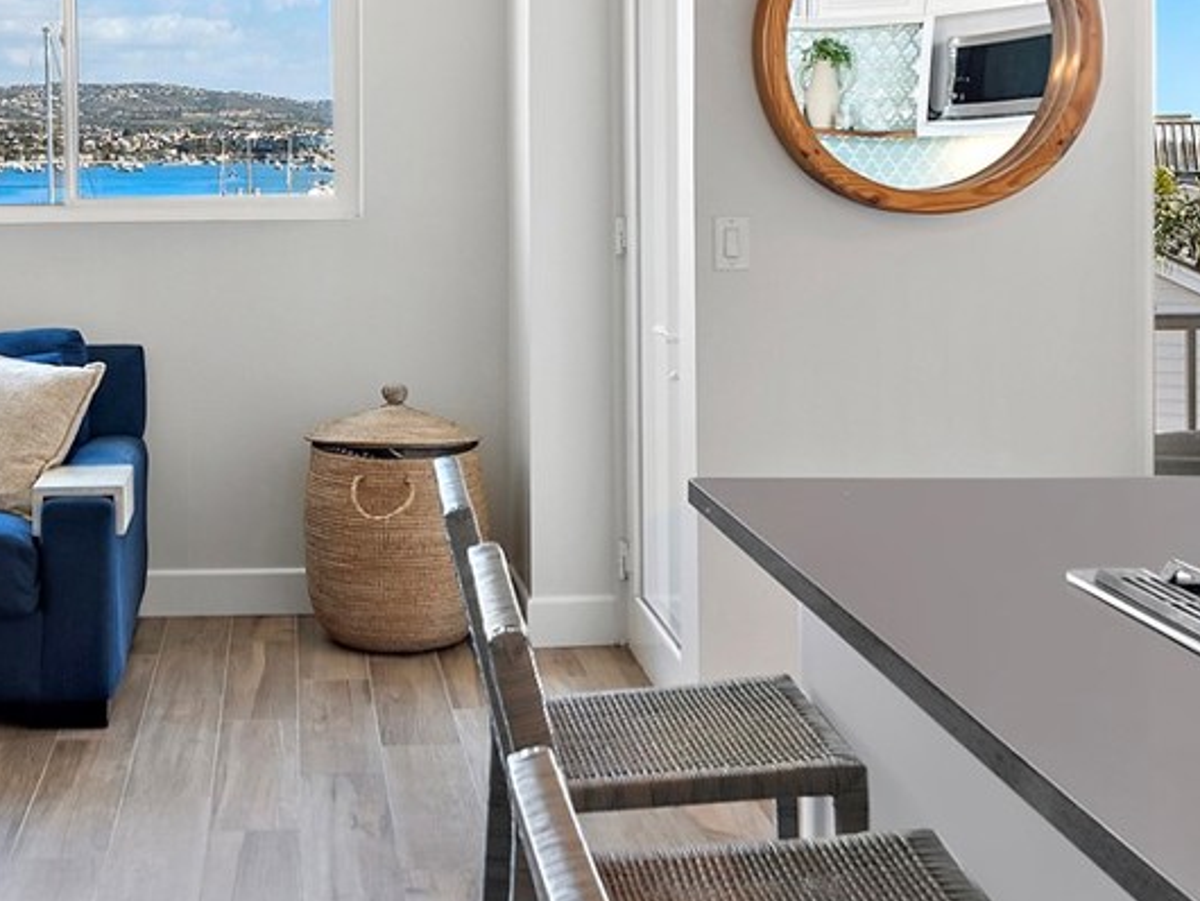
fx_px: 902
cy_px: 213
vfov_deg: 50.6
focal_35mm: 26
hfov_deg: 65.9
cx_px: 423
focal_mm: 14
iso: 125
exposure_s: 1/10
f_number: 5.6
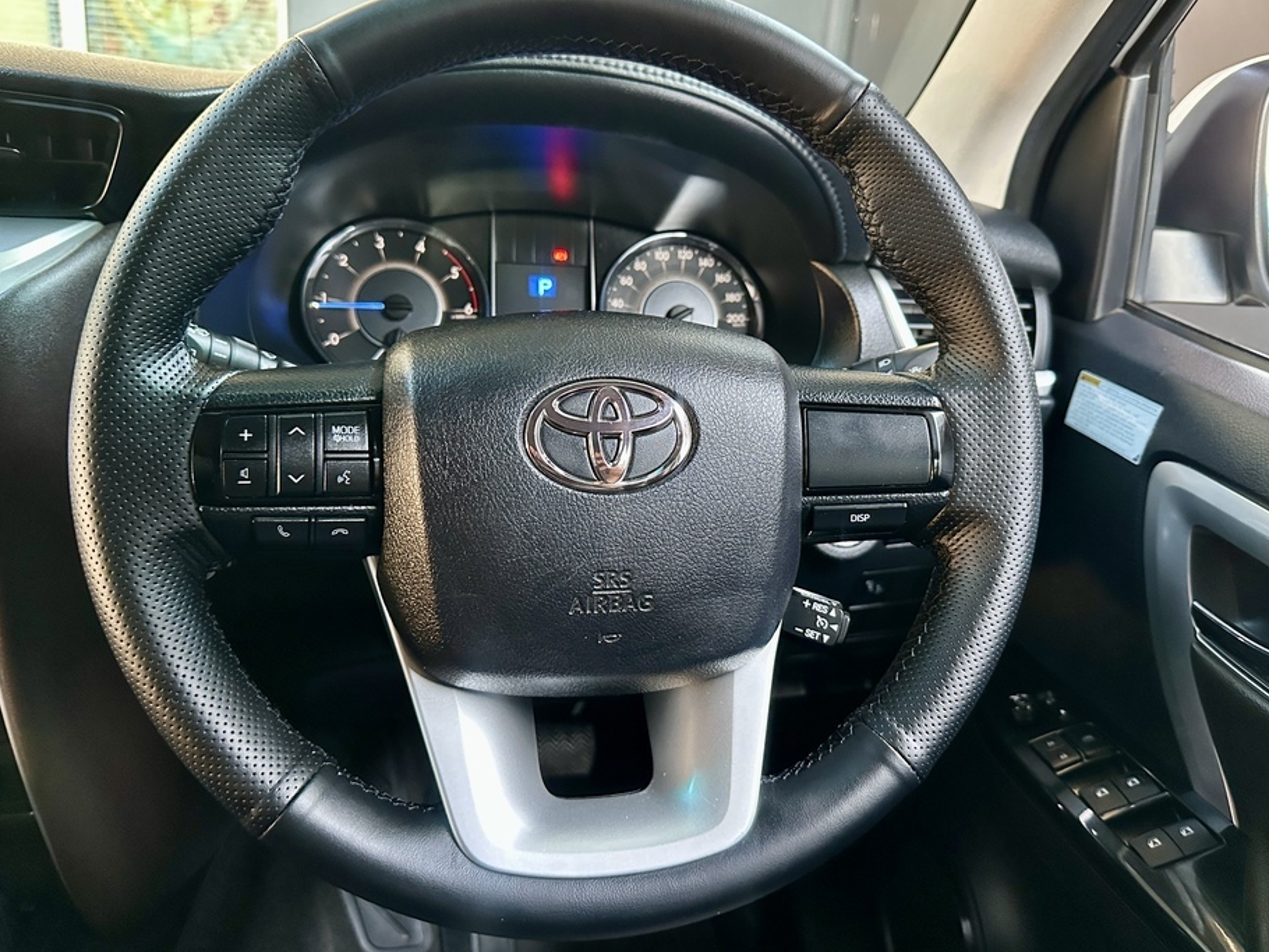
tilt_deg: -19.6
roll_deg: -5.9
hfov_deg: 65.3
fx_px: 990
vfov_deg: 51.4
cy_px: 450
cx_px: 654
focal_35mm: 27
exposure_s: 1/45
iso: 1000
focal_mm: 6.86
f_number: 1.78
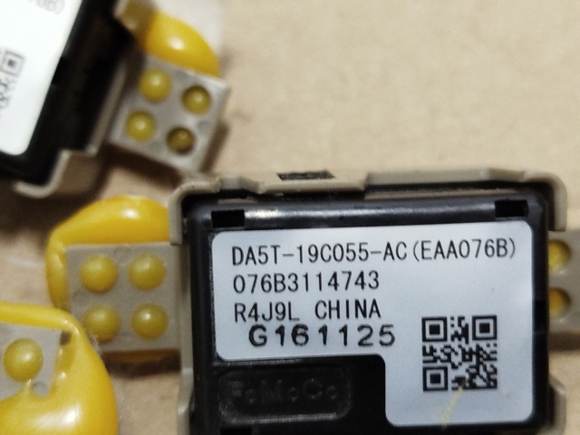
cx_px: 290
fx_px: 804
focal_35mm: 48
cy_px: 218
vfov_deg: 30.3
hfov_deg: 39.7
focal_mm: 5.31
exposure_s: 1/25
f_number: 1.7
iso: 640
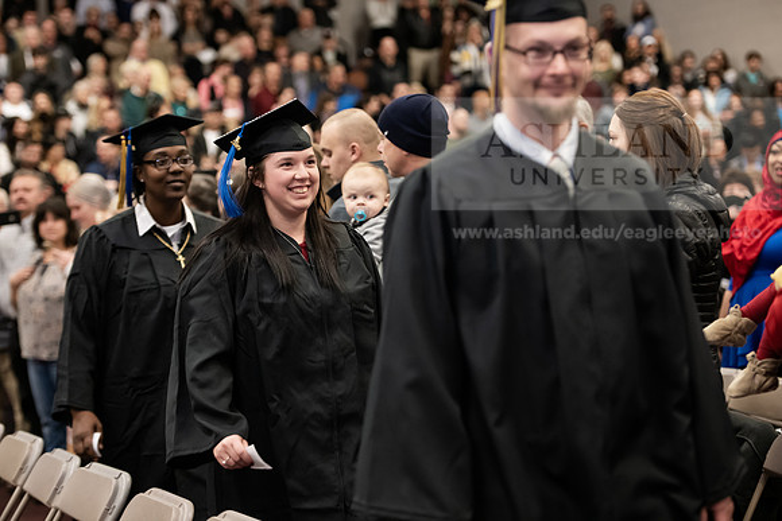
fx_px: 2064
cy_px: 260
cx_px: 391
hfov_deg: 21.5
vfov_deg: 14.4
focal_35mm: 95
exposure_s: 1/200
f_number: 3.2
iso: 2000
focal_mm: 95
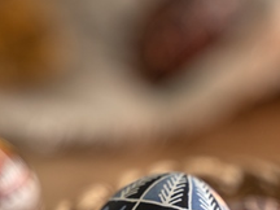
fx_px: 1537
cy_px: 239
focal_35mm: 190
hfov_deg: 10.4
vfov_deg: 7.8
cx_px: 111
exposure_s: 1/200
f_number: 2.8
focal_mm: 71
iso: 640
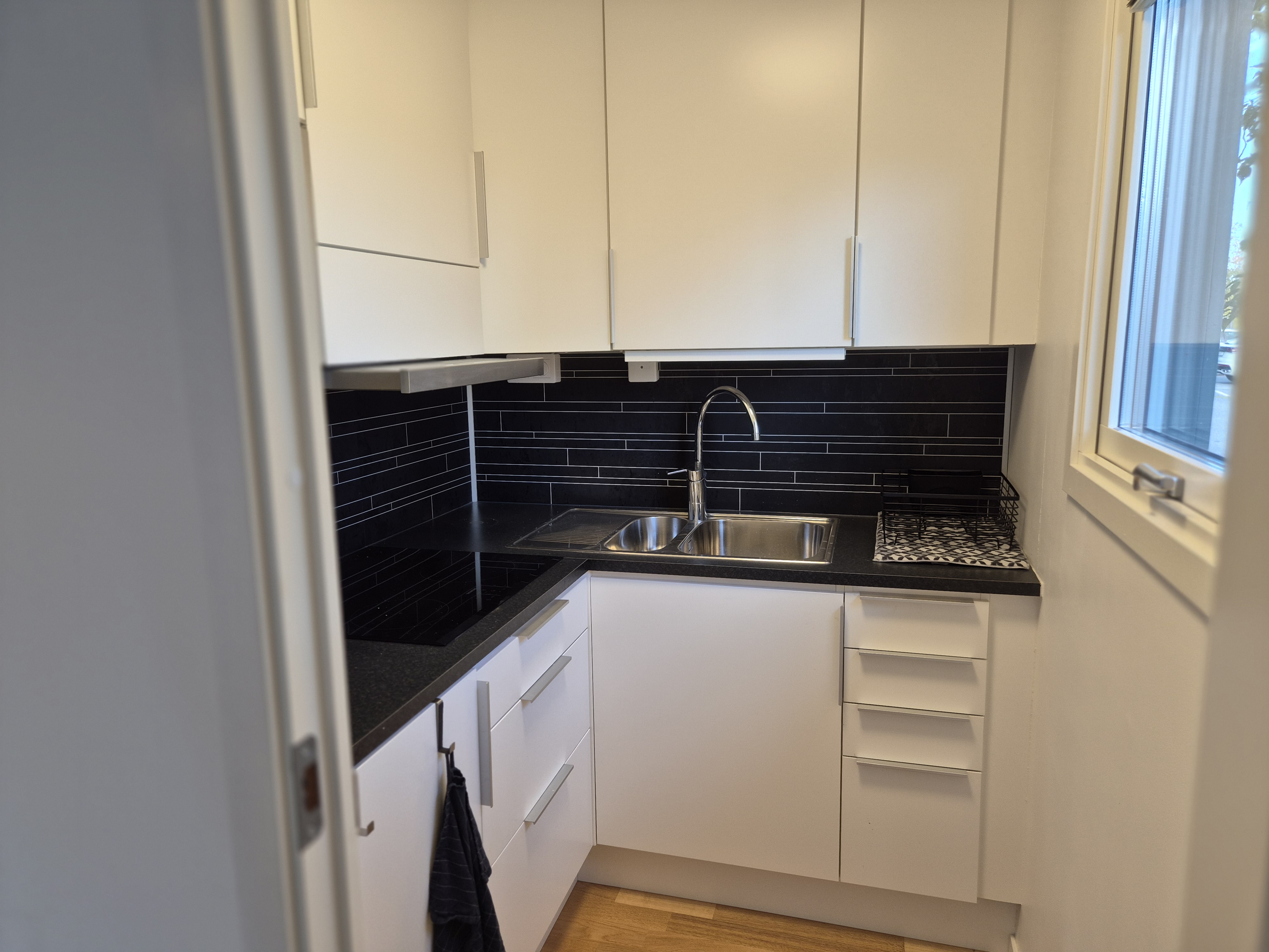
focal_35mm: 23
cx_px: 634
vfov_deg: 58.9
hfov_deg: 73.9
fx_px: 843
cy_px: 476
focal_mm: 5.4
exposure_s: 1/100
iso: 64
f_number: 1.8
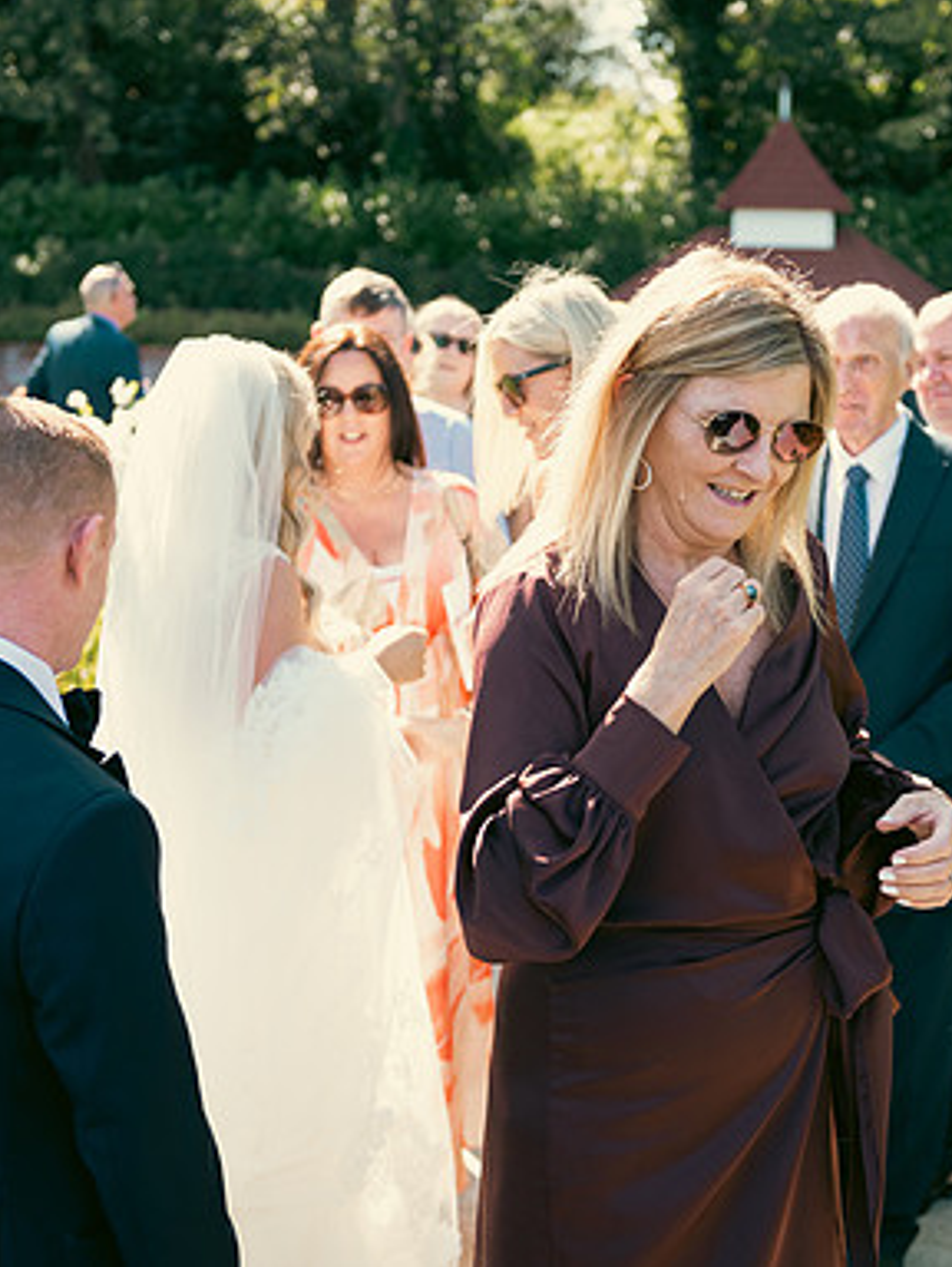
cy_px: 630
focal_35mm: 64
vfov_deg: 30.2
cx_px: 631
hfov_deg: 22.9
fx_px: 2343
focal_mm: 44
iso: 125
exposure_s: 1/250
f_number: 3.5
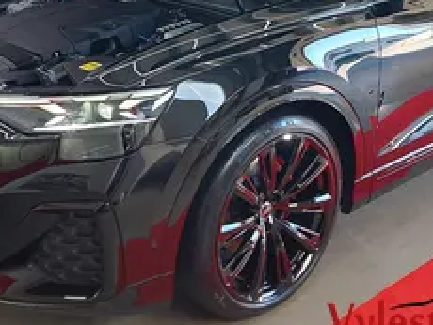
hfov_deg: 38.1
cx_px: 226
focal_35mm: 50
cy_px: 47
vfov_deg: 28.3
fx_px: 626
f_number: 1.8
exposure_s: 1/50
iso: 80
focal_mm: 5.23
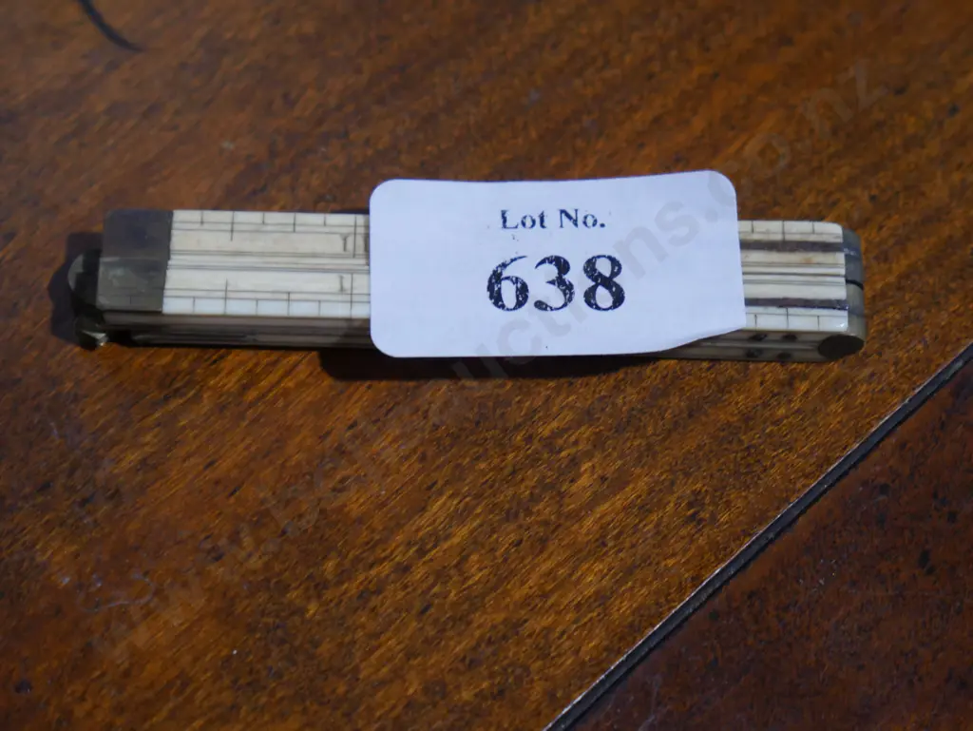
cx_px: 486
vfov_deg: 17.6
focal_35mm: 84
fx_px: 2362
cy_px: 366
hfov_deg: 23.3
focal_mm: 42
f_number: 5.6
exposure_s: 1/100
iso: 1000
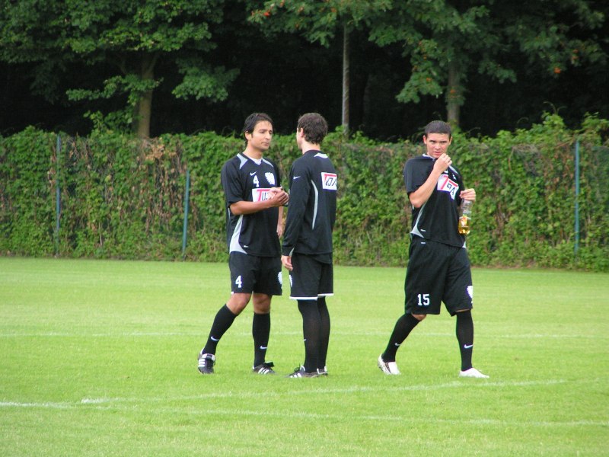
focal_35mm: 380
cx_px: 304
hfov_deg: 5.2
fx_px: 6685
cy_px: 228
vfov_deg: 3.9
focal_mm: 58
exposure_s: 1/250
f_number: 3.5
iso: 200
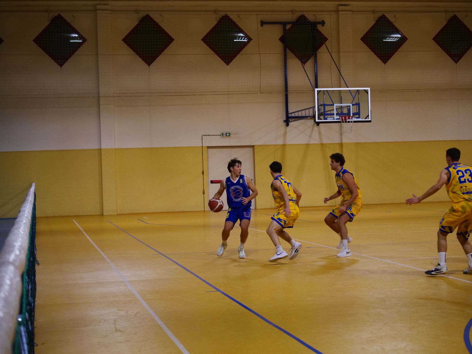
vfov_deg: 20.7
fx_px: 968
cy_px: 177
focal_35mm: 71
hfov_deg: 27.4
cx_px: 237
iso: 1600
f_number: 2.8
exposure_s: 1/640
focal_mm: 35
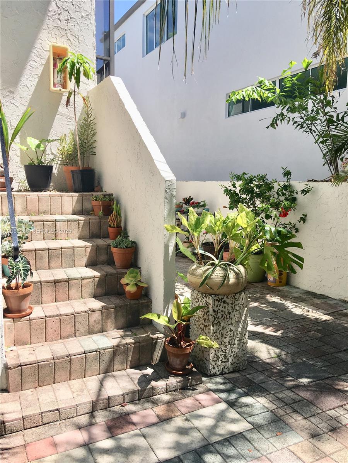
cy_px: 232
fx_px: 389
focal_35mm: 29
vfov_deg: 61.7
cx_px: 174
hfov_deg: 48.2
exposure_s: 1/905
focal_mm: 4.15
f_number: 2.2
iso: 25
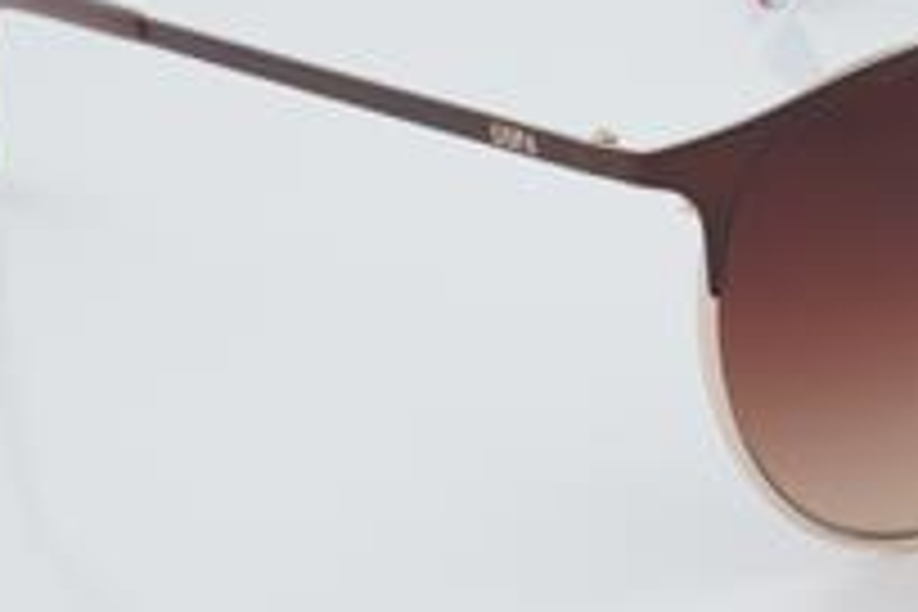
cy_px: 144
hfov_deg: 13.8
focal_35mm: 147
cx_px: 842
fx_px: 3748
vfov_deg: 9.3
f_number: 32
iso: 100
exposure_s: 1/3
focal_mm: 50
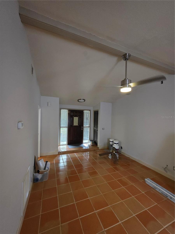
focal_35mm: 13
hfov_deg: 89.9
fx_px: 88
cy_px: 117
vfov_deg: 106.2
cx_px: 88
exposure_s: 1/60
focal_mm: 2.2
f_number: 1.9
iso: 800
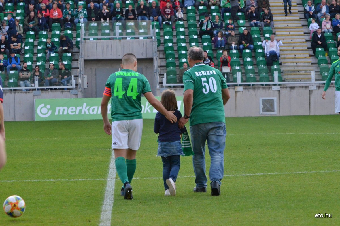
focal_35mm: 188
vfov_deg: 7.3
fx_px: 1767
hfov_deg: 11.0
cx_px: 170
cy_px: 113
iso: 2000
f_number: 7.1
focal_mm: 125
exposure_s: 1/800
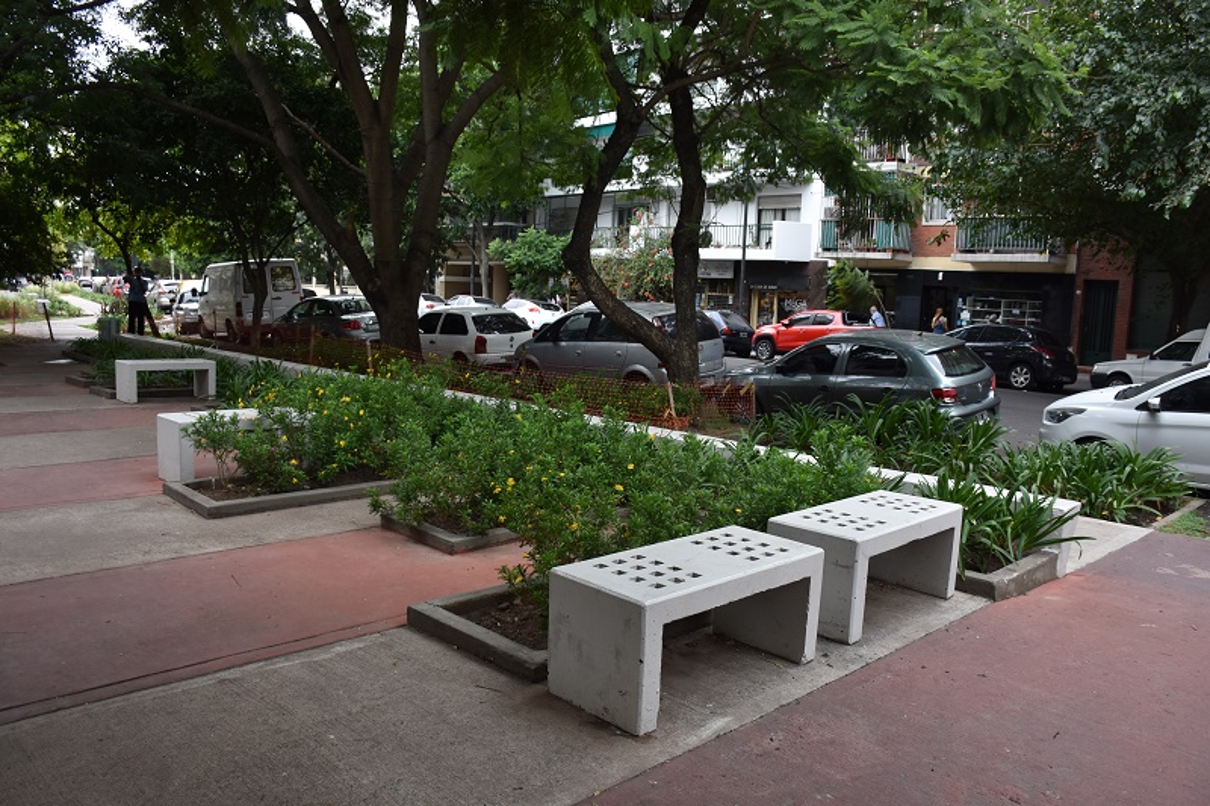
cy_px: 403
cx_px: 605
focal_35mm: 27
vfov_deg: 47.9
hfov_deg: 67.4
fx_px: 907
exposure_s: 1/80
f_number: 6.3
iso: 200
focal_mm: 18
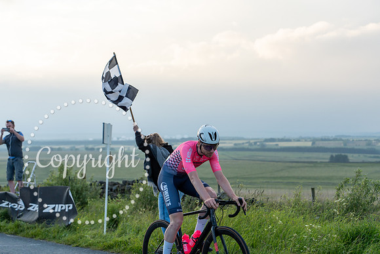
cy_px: 127
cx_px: 190
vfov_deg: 19.5
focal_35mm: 70
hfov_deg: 28.8
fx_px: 739
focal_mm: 70
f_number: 4.5
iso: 400
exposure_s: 1/1250
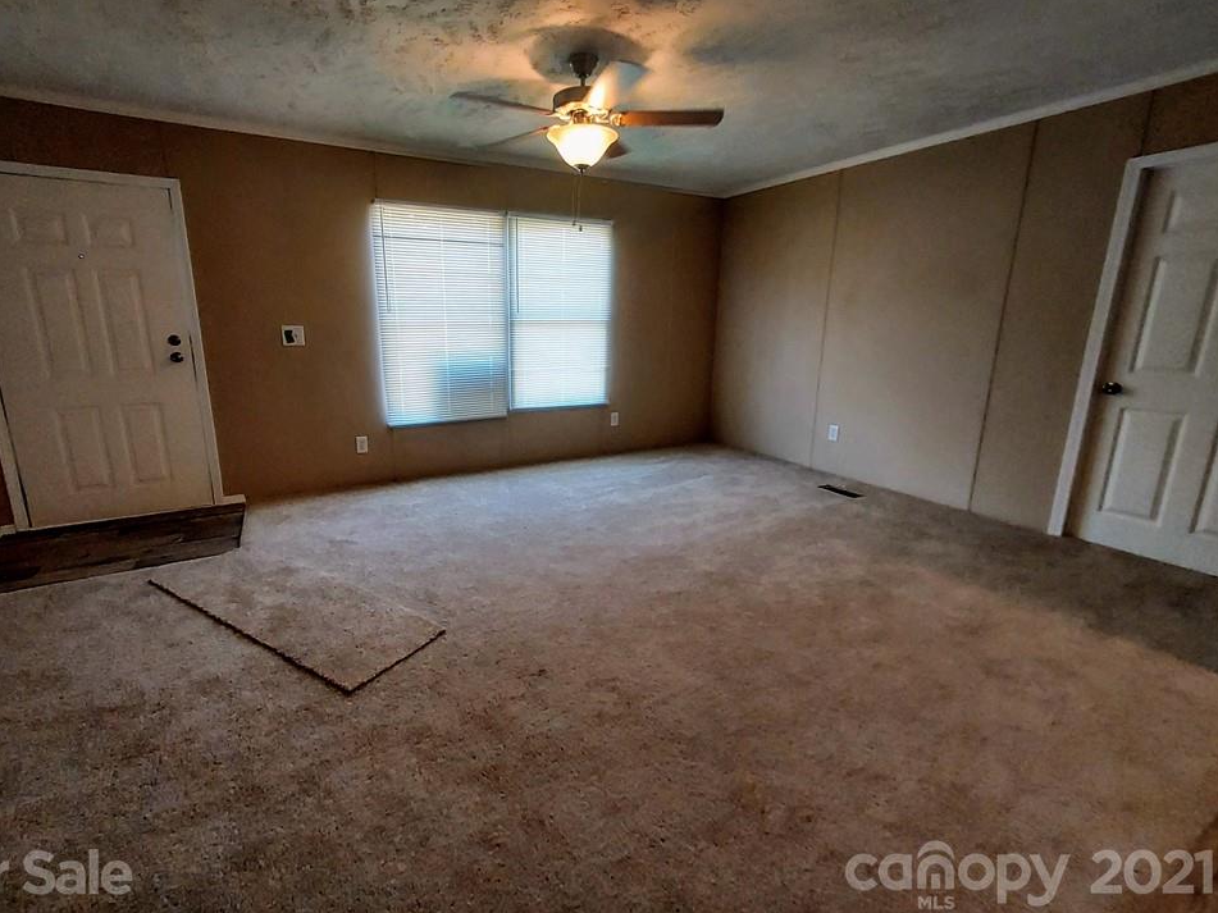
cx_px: 570
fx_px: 493
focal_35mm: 14
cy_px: 443
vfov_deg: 85.6
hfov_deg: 101.9
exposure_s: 1/50
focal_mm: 1.42
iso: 80
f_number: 2.2
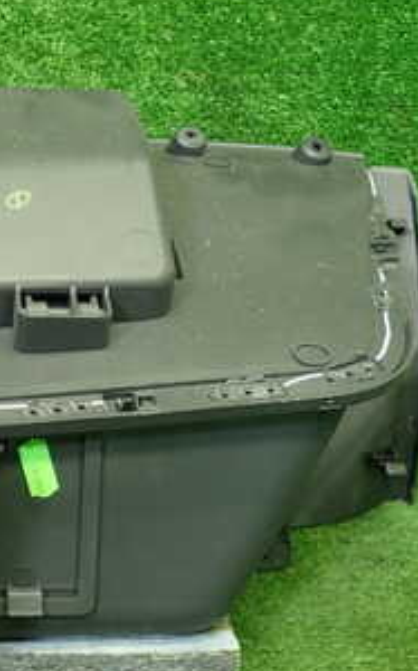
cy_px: 382
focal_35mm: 53
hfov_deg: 23.6
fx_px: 968
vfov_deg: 38.1
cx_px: 22
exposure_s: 1/40
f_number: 2
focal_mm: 4.5
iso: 200
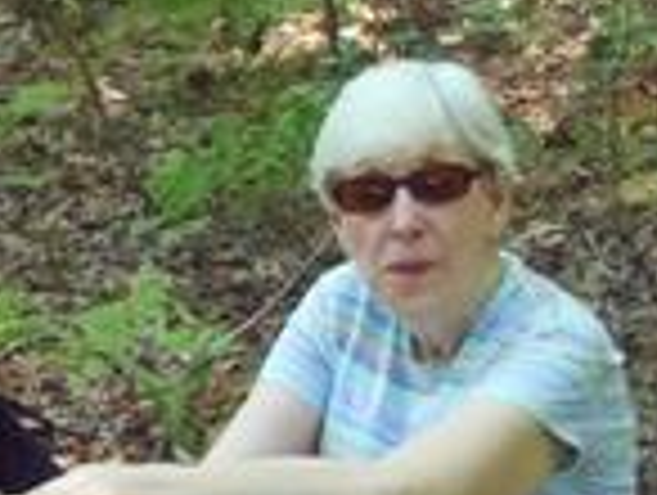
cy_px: 207
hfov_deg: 9.0
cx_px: -702
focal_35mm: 205
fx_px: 3897
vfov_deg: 7.3
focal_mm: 8.25
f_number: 4.9
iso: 400
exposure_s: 1/50
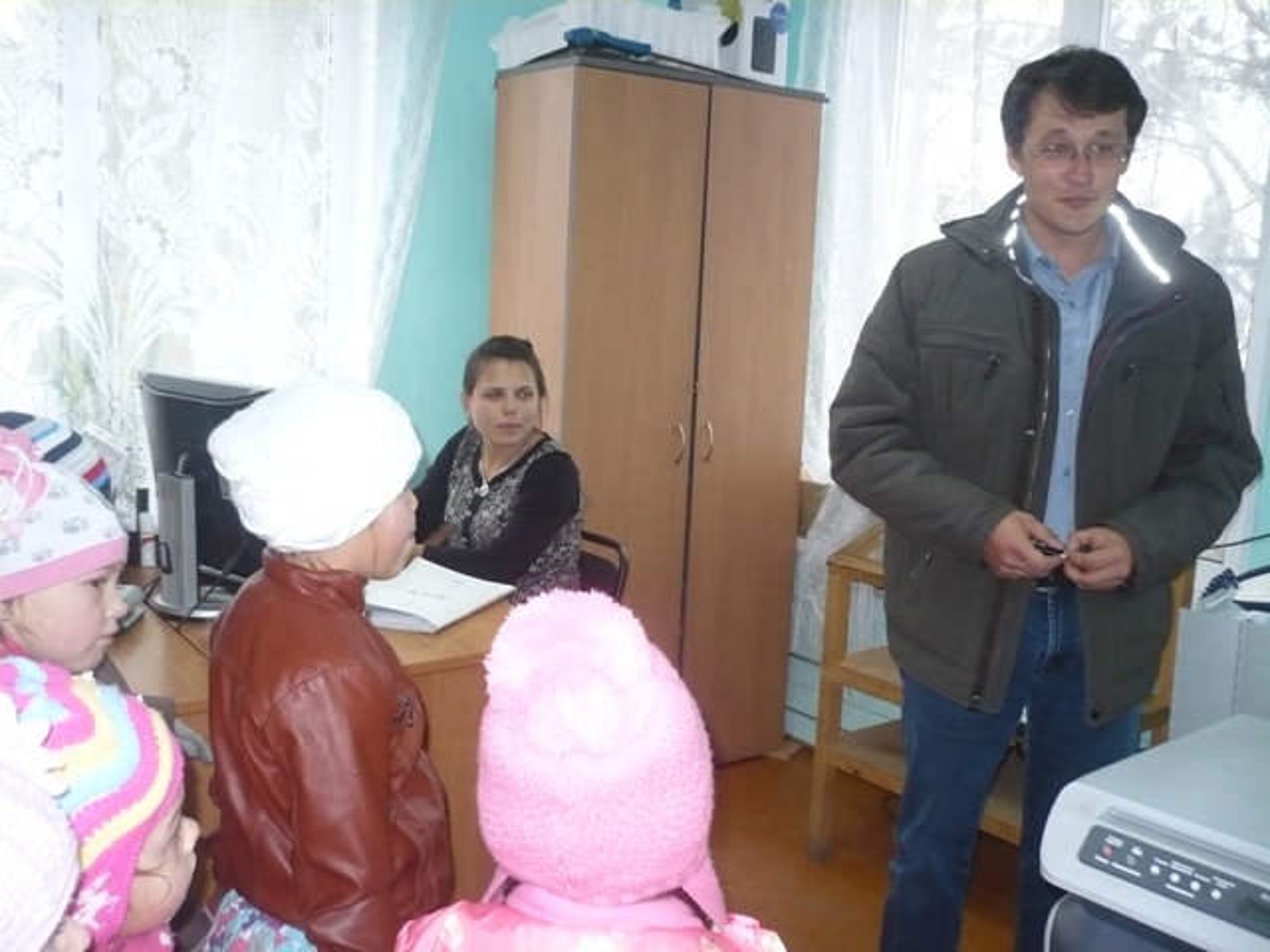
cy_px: 476
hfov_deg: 52.6
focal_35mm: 35
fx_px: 1284
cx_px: 635
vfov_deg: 40.7
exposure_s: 1/30
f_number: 2.8
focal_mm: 5.8
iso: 200
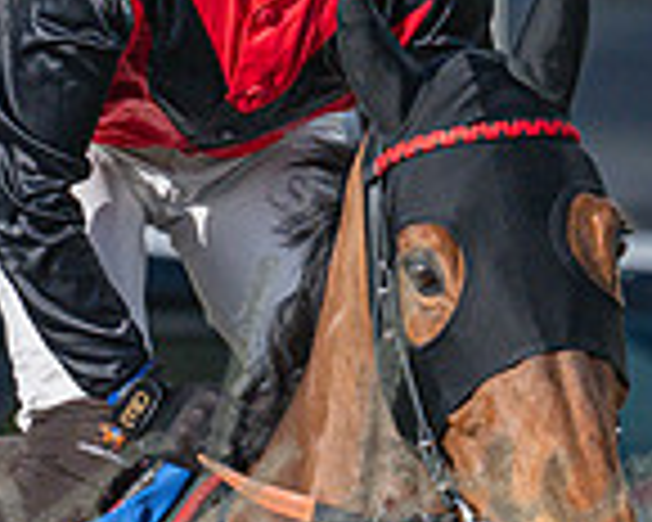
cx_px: 70
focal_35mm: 2620
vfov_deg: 0.6
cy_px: 306
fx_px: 50557
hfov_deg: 0.7
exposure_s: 1/3200
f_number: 5
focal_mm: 400
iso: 400
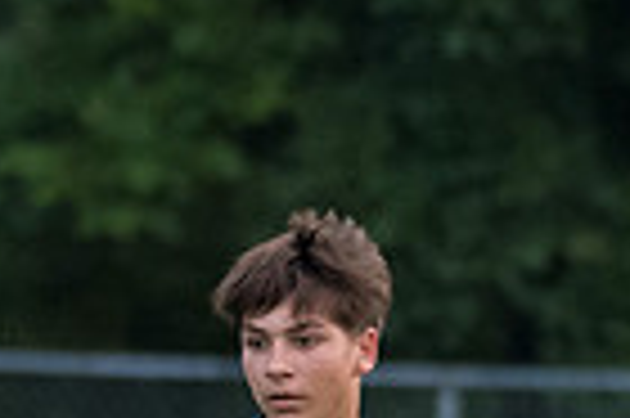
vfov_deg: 0.8
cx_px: 369
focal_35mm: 1744
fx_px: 30484
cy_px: 751
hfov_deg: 1.2
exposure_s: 1/2000
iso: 3200
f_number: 5.6
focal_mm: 280
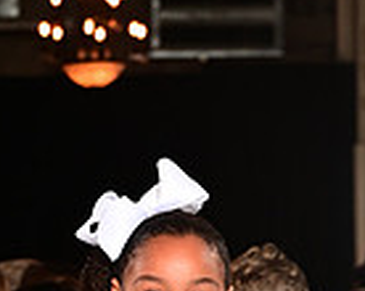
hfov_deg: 5.3
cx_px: 182
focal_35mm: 363
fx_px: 3916
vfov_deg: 4.2
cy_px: 751
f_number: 6.3
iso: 1000
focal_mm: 92
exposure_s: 1/125
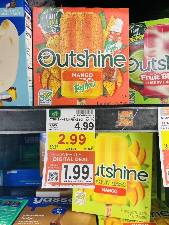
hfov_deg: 53.1
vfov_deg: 67.3
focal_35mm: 26
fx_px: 169
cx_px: 84
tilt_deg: +2.6
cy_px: 112
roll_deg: -0.3
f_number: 1.6
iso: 100
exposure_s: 1/121
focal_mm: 4.2
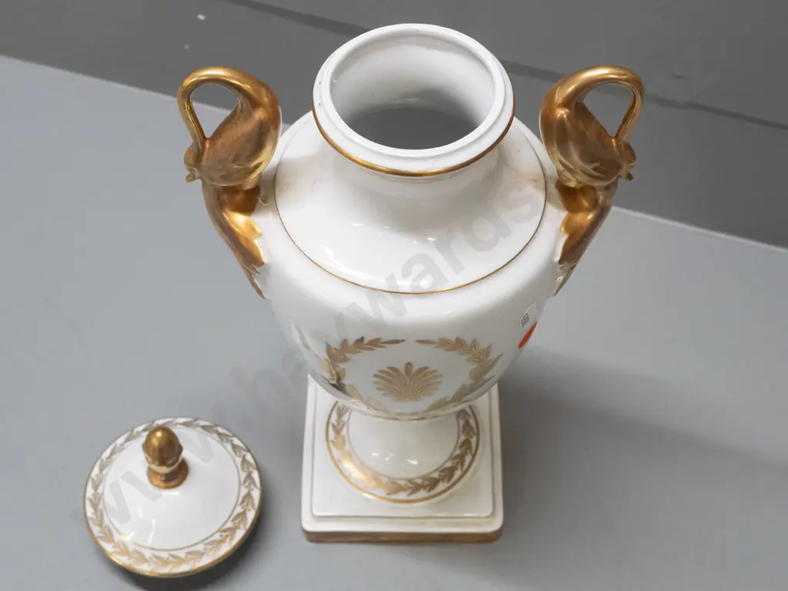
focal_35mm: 46
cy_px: 296
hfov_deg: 41.2
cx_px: 394
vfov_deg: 31.5
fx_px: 1047
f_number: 5
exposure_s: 1/200
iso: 3200
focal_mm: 23
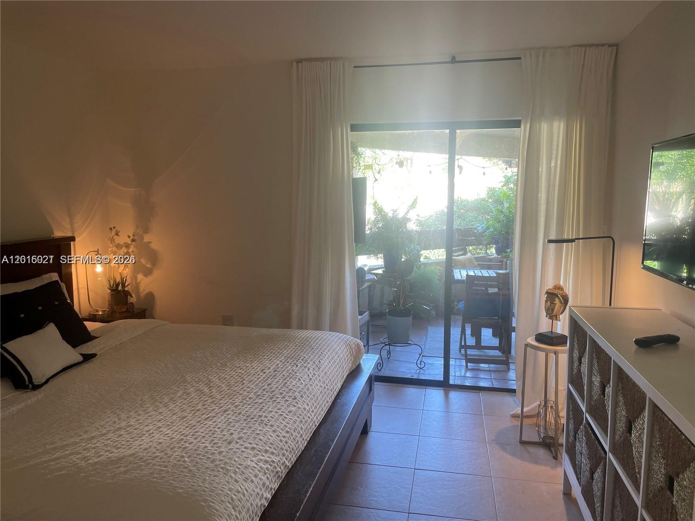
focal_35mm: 26
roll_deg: -0.5
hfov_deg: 67.3
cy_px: 260
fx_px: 522
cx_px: 348
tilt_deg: -6.7
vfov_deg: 53.1
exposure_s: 1/60
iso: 80
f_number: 1.6
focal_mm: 4.2
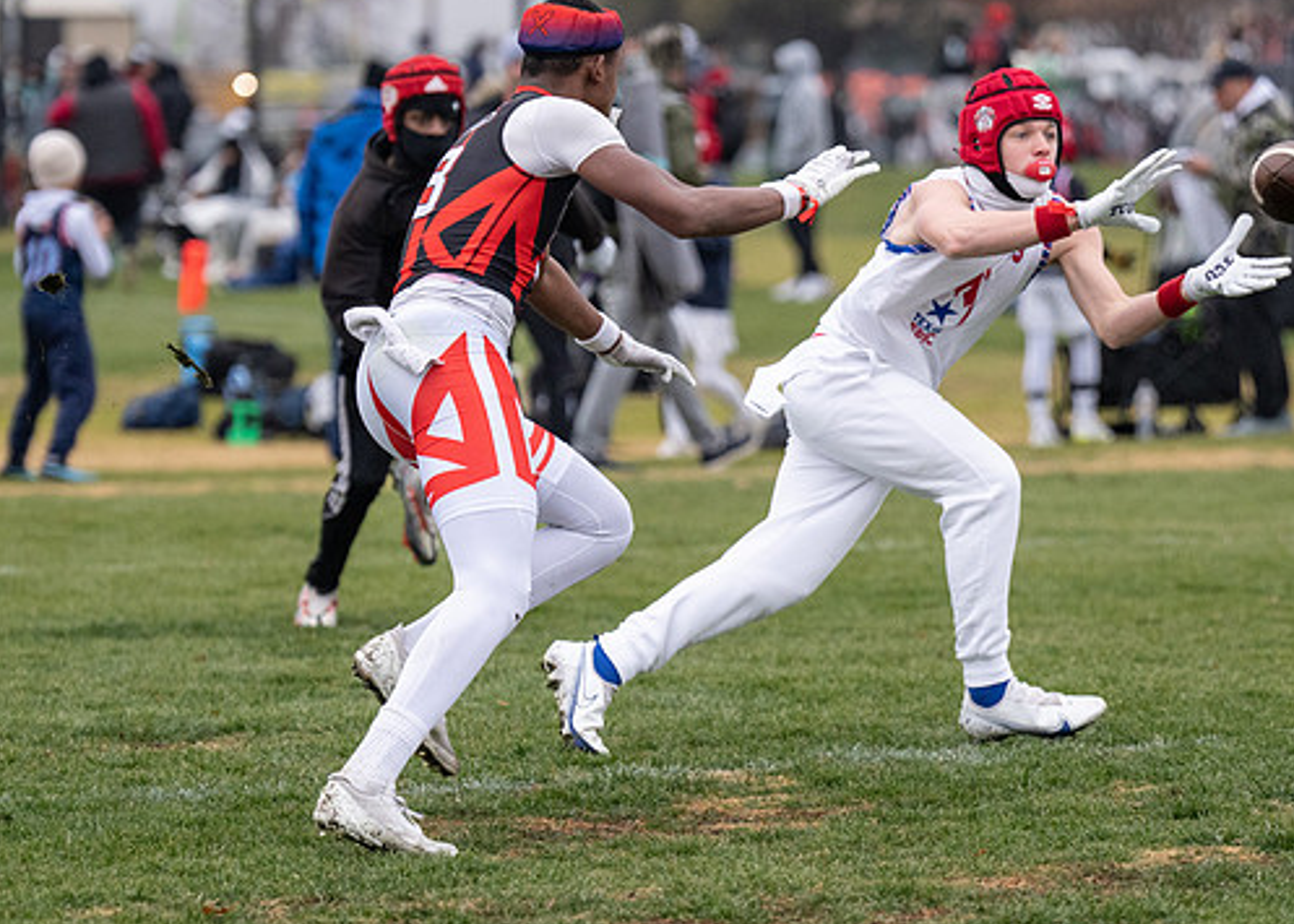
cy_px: 592
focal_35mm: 278
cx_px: 619
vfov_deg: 5.2
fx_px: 10217
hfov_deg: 7.2
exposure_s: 1/1600
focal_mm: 150
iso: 1250
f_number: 2.8
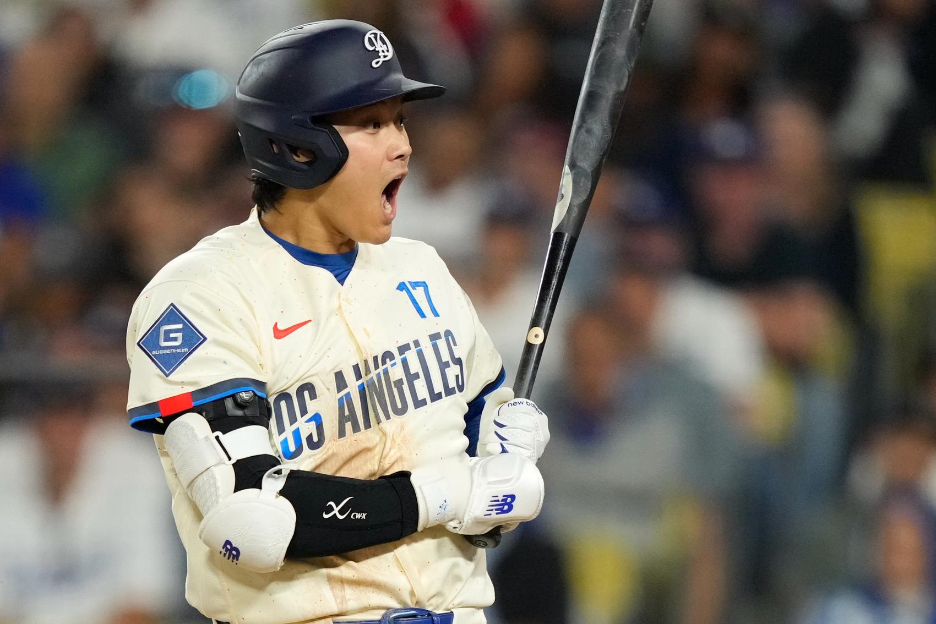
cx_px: 468
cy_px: 312
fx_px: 10401
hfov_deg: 5.2
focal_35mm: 400
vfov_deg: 3.4
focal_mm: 400
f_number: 2.8
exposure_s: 1/2500
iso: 3200
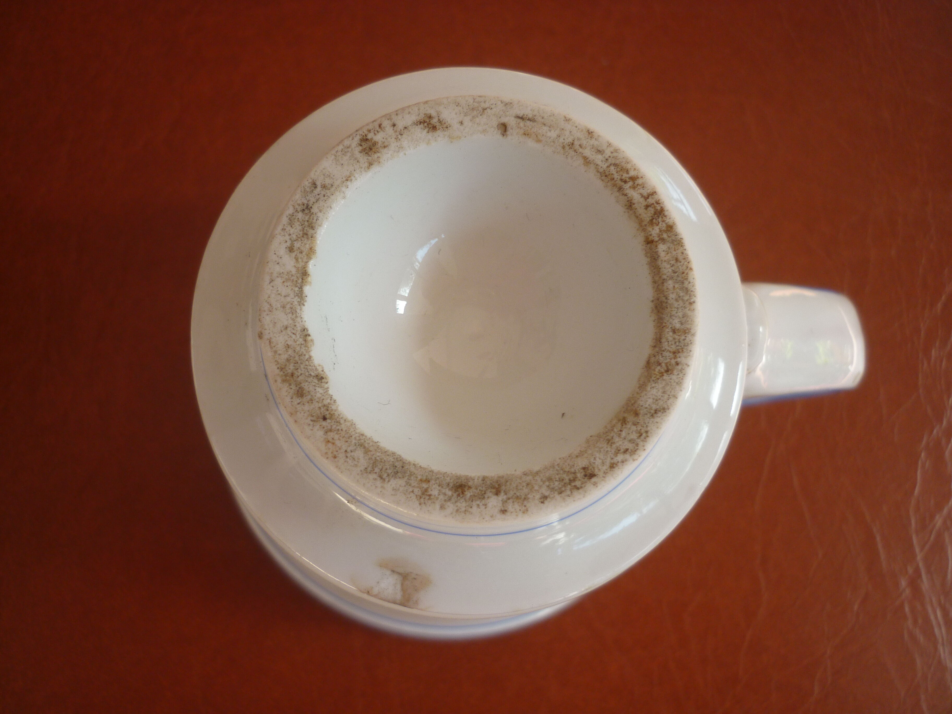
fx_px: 908
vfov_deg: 42.9
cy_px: 357
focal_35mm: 33
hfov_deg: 55.4
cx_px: 476
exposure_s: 1/80
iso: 80
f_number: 2.8
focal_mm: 5.5
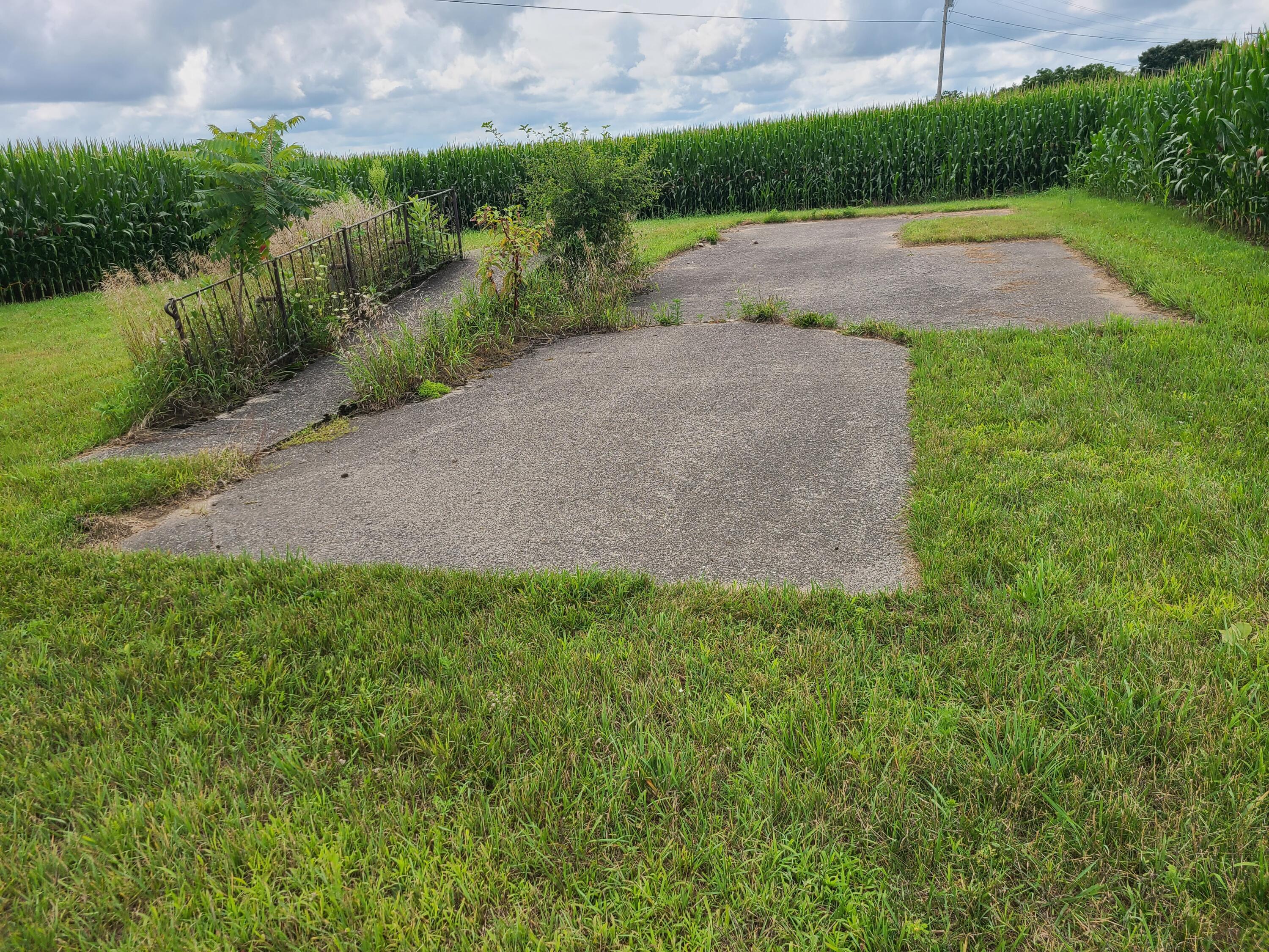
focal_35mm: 26
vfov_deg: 53.1
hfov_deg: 67.3
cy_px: 476
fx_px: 953
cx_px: 634
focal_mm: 5.4
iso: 40
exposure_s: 1/1814
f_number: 1.8
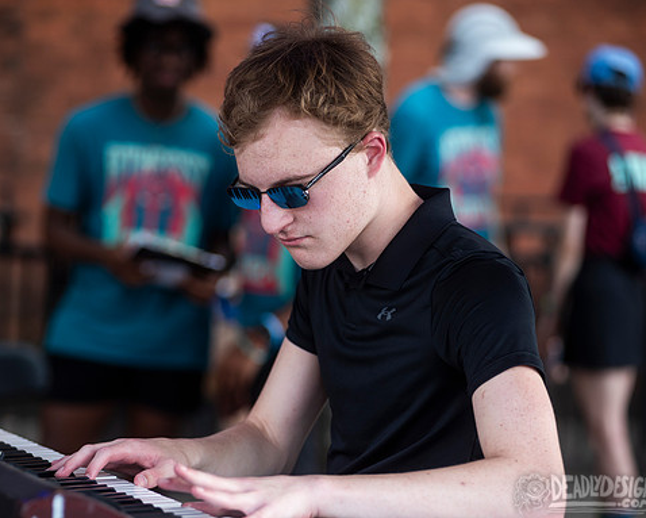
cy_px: 260
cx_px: 282
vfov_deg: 11.7
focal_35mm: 132
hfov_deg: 14.6
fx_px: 2525
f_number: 4
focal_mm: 116
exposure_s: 1/160
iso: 200
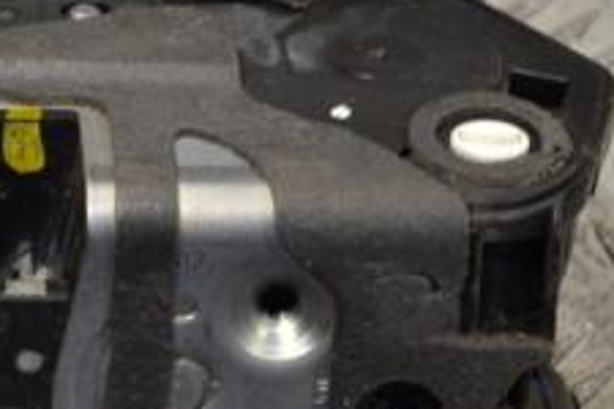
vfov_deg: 6.2
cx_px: 16
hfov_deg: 9.3
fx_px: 3758
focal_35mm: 220
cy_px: 210
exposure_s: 1/30
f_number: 5.6
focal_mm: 55
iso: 180
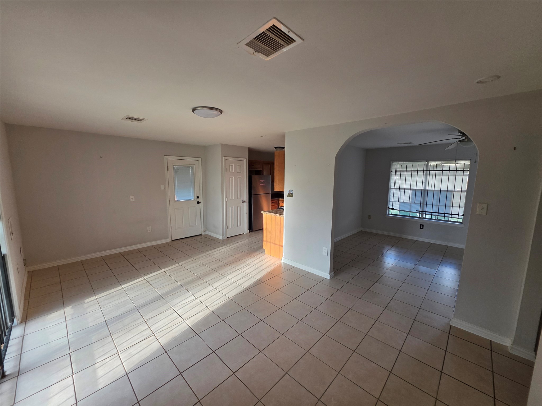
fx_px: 204
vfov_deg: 89.9
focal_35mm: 13
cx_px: 271
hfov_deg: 106.2
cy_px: 203
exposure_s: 1/120
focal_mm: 2.2
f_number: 1.9
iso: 100
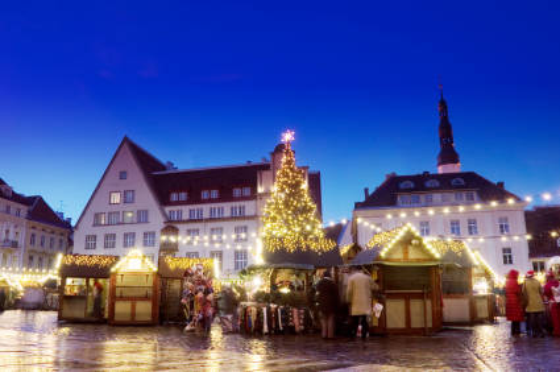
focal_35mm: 33
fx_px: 513
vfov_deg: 39.8
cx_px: 280
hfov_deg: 57.3
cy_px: 186
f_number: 16
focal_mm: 22
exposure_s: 4
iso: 200
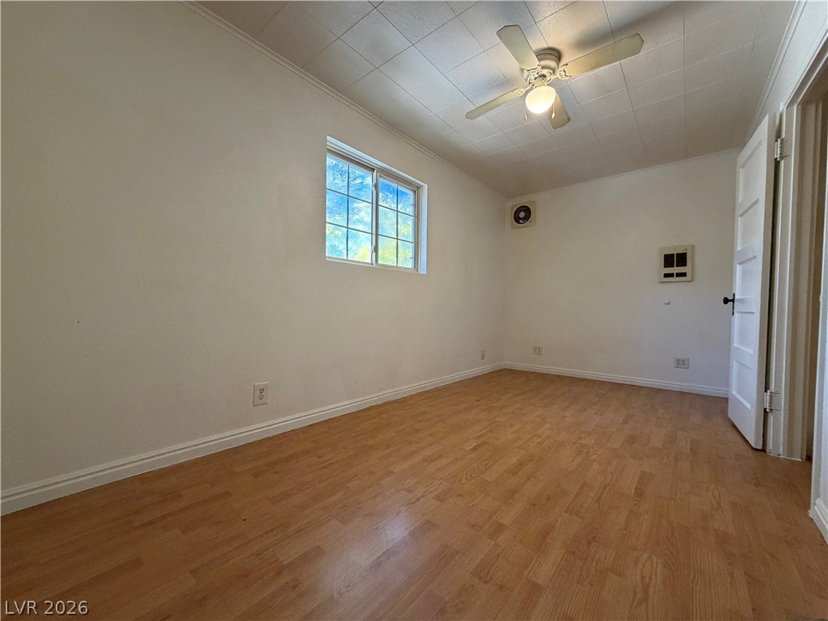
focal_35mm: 14
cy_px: 310
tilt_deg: -0.2
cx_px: 414
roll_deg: -0.8
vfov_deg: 85.7
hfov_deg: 102.1
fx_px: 335
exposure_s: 1/121
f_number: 2.2
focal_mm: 2.22
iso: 320
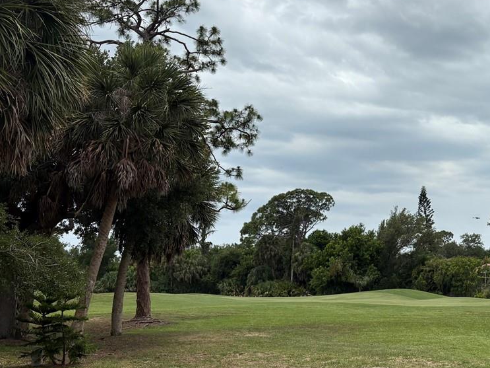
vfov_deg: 26.1
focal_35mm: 56
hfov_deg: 31.6
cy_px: 197
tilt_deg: +6.6
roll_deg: +1.1
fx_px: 793
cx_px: 496
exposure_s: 1/7813
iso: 50
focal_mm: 5.96
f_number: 1.6
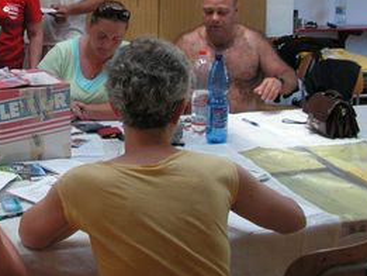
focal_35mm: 62
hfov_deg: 30.4
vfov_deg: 23.2
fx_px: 658
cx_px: 70
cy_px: 45
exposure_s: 1/50
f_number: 3.2
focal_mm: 6
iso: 100
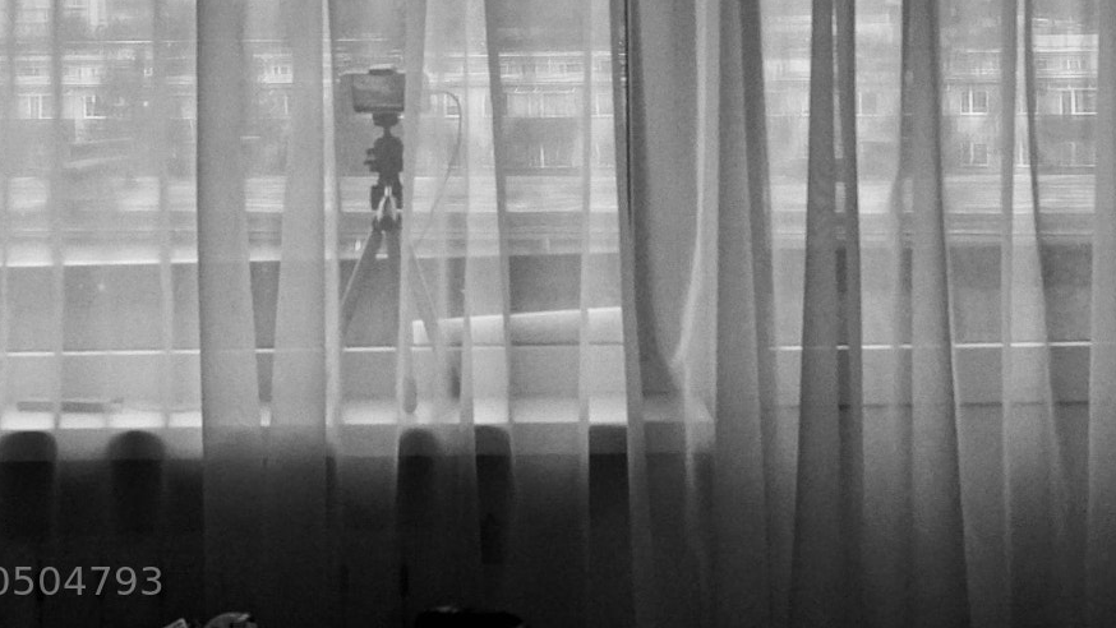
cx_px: 516
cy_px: 1
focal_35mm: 115
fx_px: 3404
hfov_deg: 18.6
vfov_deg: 10.5
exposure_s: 1/50
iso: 1600
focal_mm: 40
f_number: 10
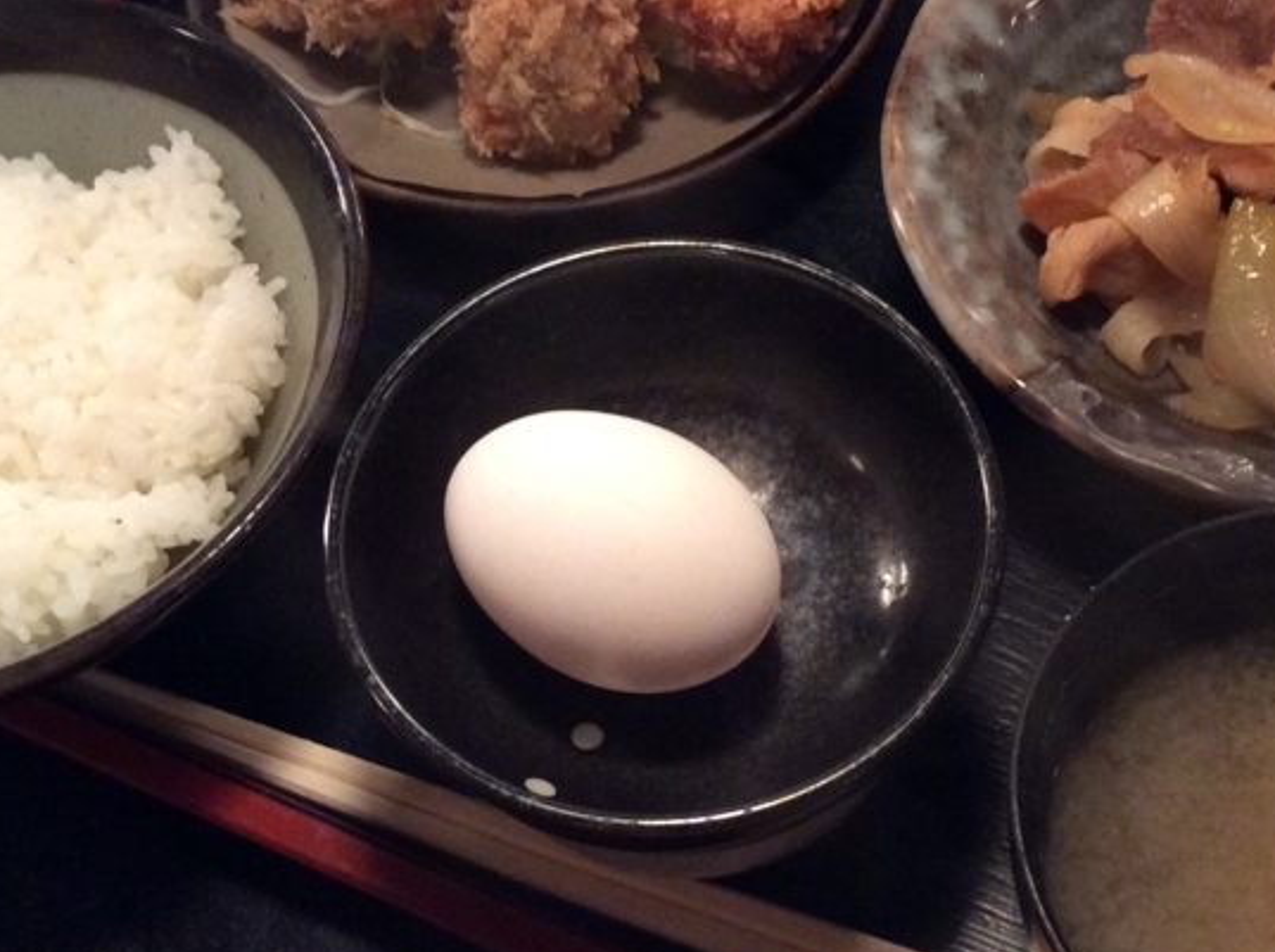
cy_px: 336
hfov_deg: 31.7
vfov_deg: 23.9
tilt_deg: -55.2
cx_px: 741
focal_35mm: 61
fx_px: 2243
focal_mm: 3.3
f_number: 2.4
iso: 250
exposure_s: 1/24
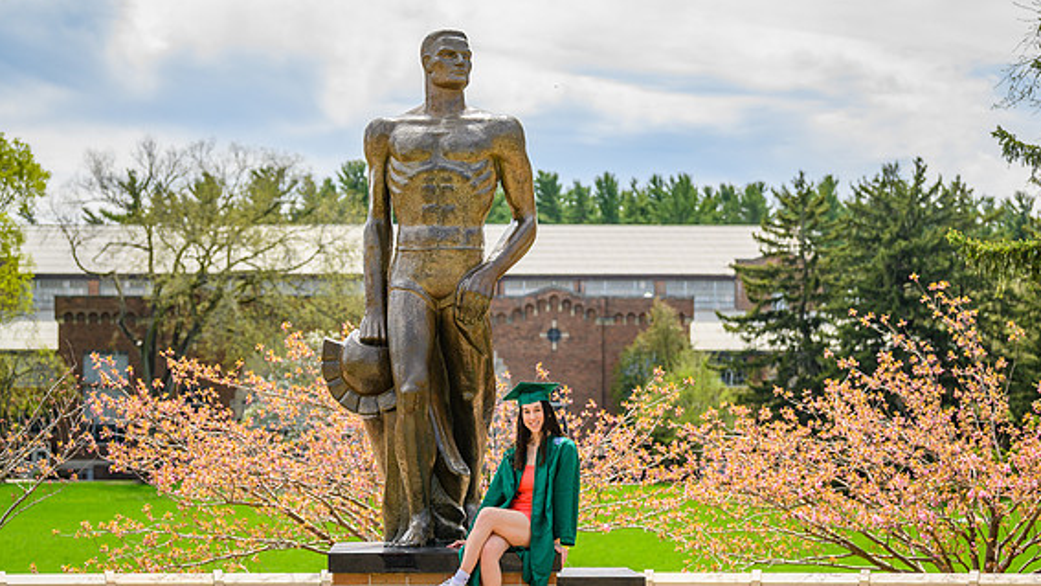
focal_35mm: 90
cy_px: 346
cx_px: 536
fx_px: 2484
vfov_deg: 13.4
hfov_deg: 23.7
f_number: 4
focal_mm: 82
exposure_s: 1/2500
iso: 400
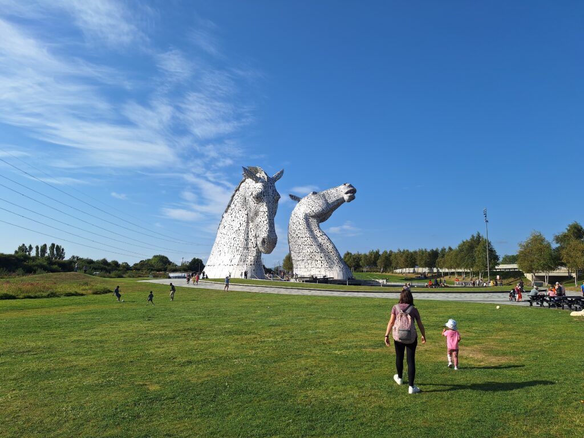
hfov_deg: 73.9
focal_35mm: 23
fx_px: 388
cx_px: 292
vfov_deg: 58.9
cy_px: 219
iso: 40
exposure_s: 1/3497
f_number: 1.8
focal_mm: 5.54
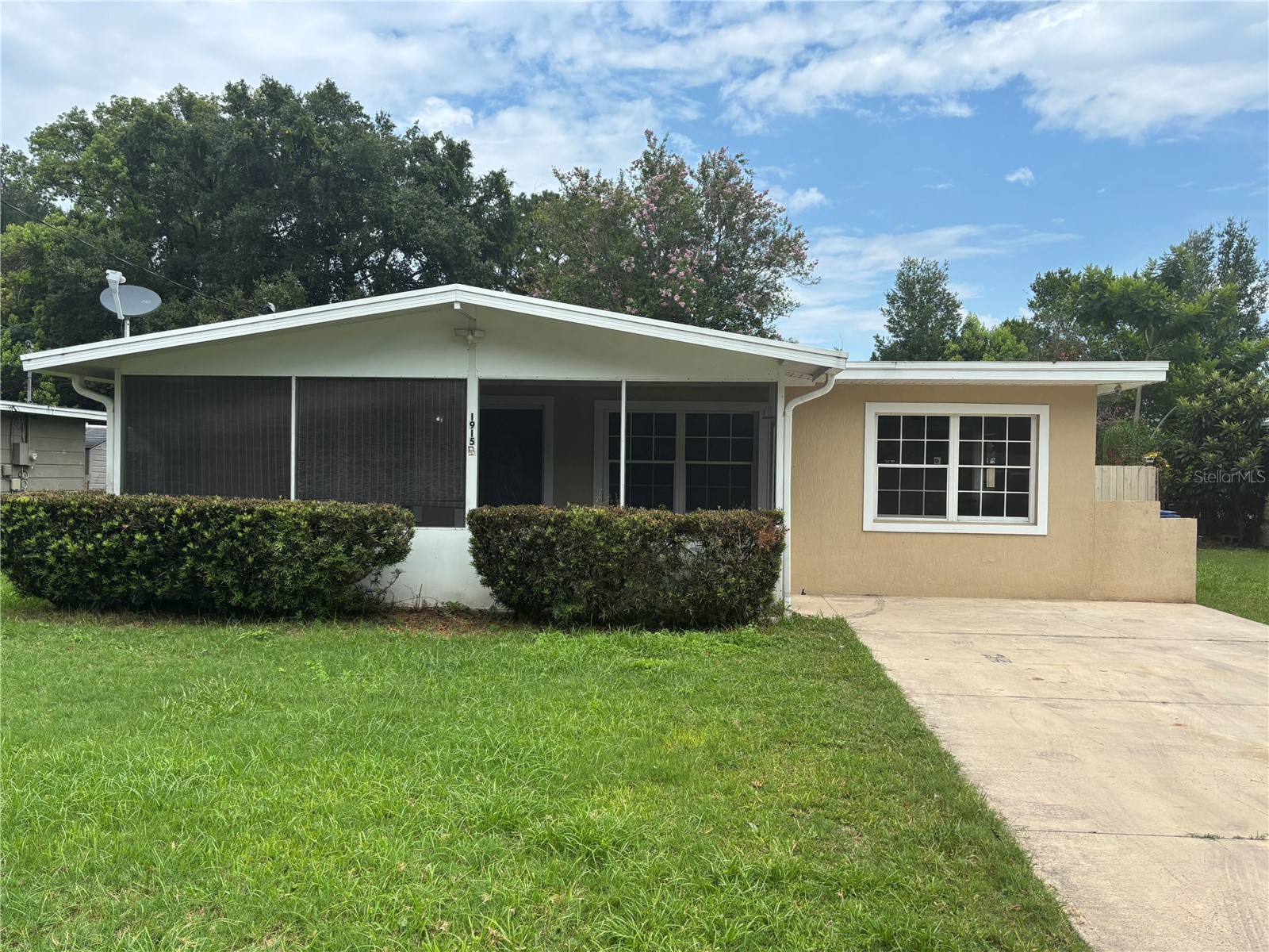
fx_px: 953
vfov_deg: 53.1
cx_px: 634
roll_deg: -1.7
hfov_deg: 67.3
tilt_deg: -0.9
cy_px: 476
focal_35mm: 26
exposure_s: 1/3021
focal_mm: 5.96
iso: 50
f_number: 1.6
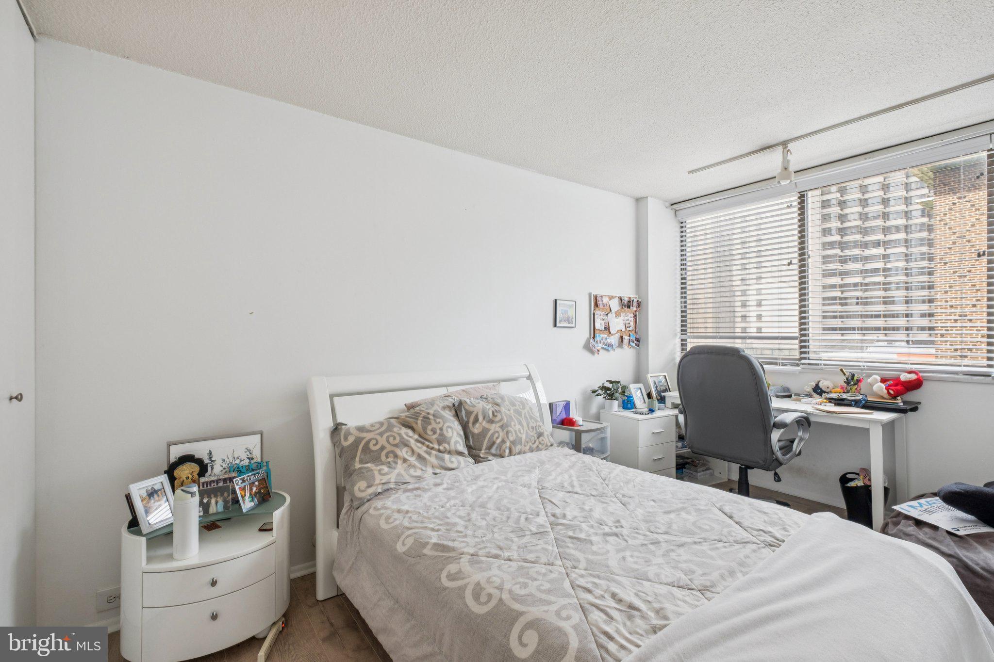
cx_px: 497
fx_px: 414
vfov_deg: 77.3
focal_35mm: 15
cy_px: 331
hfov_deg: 100.4
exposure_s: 1/18
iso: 250
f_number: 8
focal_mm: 10
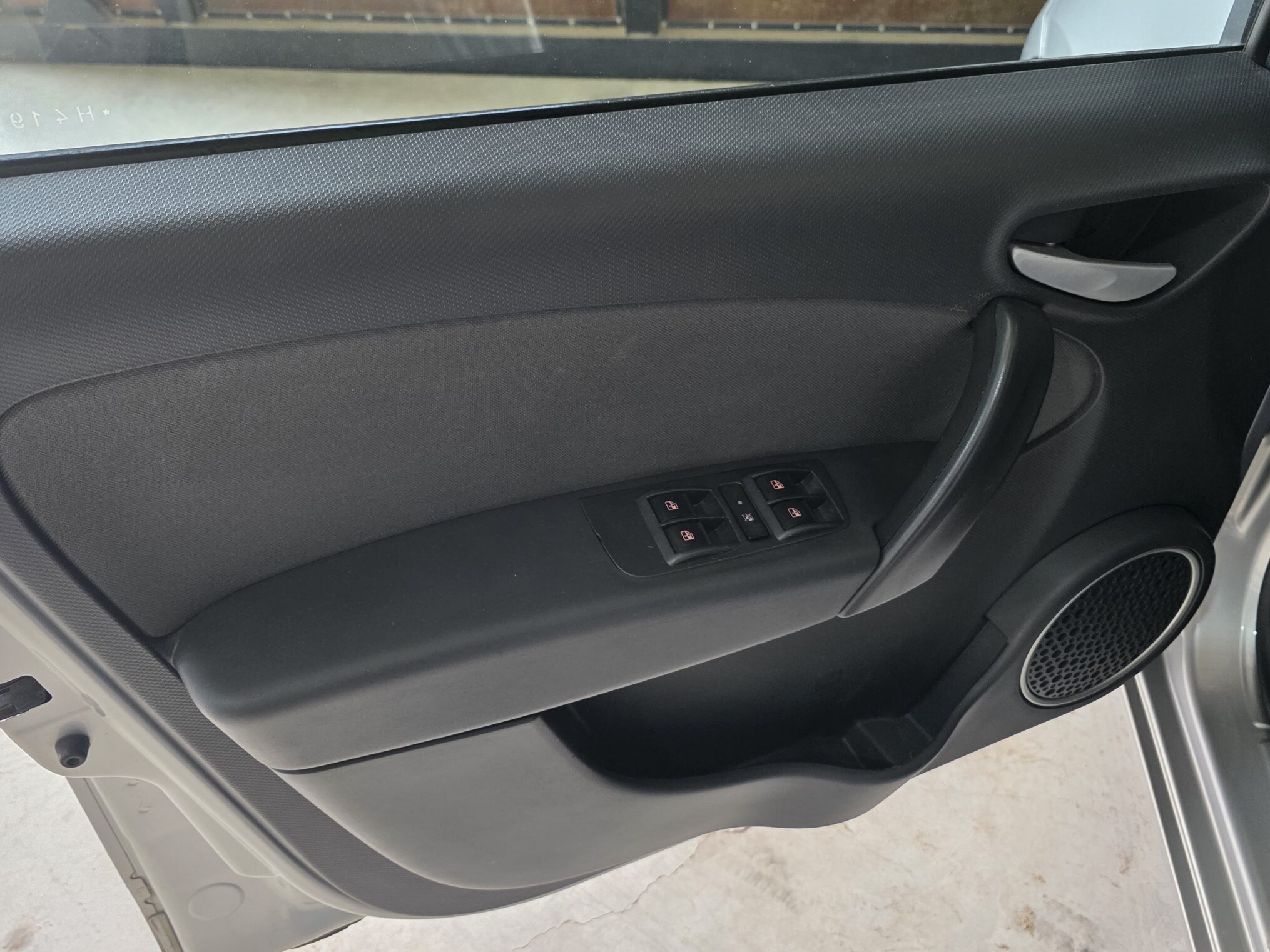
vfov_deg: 48.2
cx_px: 651
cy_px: 442
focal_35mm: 29
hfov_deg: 61.6
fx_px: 1064
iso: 160
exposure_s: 1/100
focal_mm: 6.3
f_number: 1.7
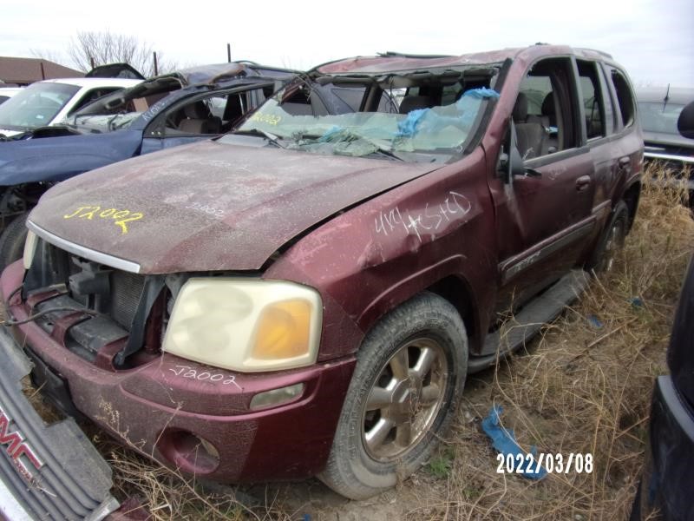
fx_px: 481
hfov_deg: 71.6
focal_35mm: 24
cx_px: 347
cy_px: 260
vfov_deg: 56.8
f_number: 3.3
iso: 80
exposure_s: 1/400
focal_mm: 4.3
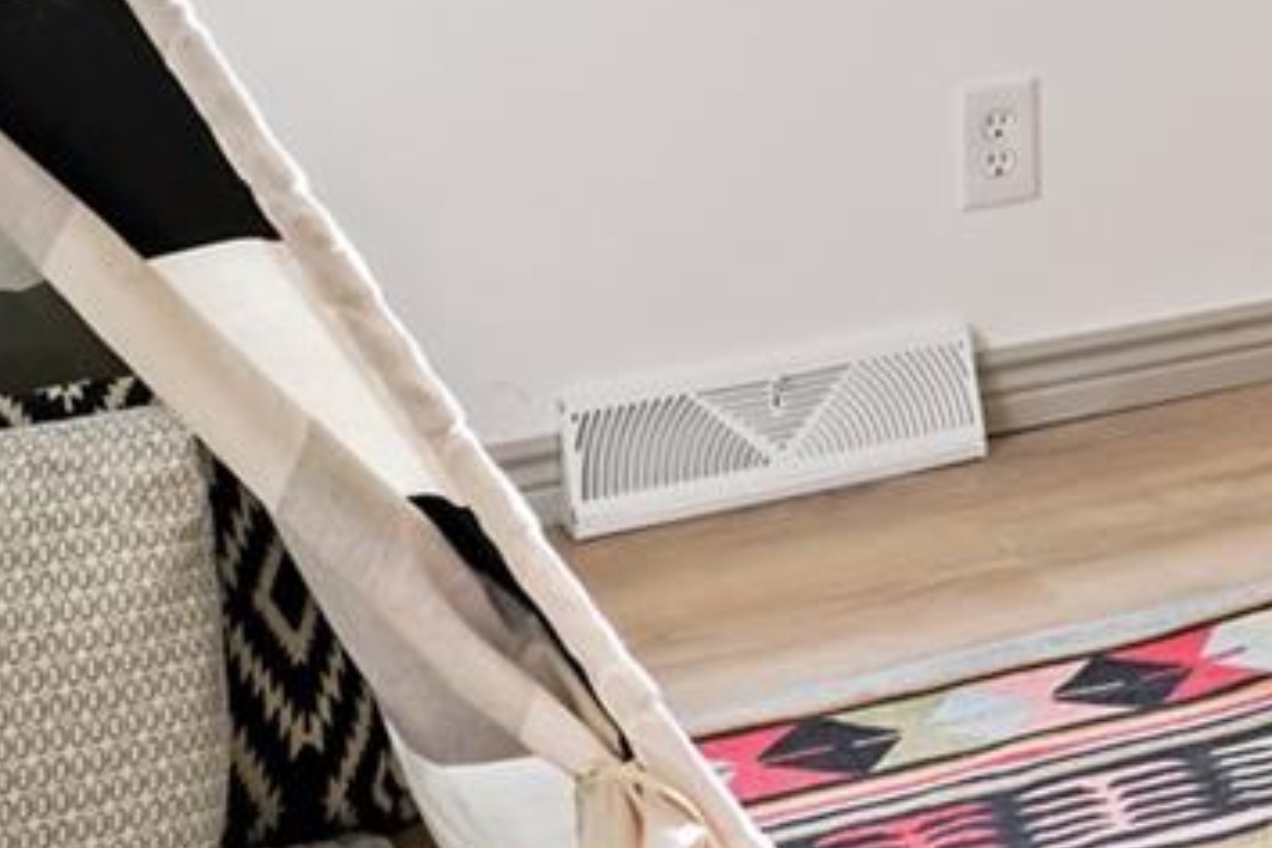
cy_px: -693
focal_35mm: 95
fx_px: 3356
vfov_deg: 13.0
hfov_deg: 18.5
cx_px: 2027
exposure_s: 1/6
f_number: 9
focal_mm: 21
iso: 100
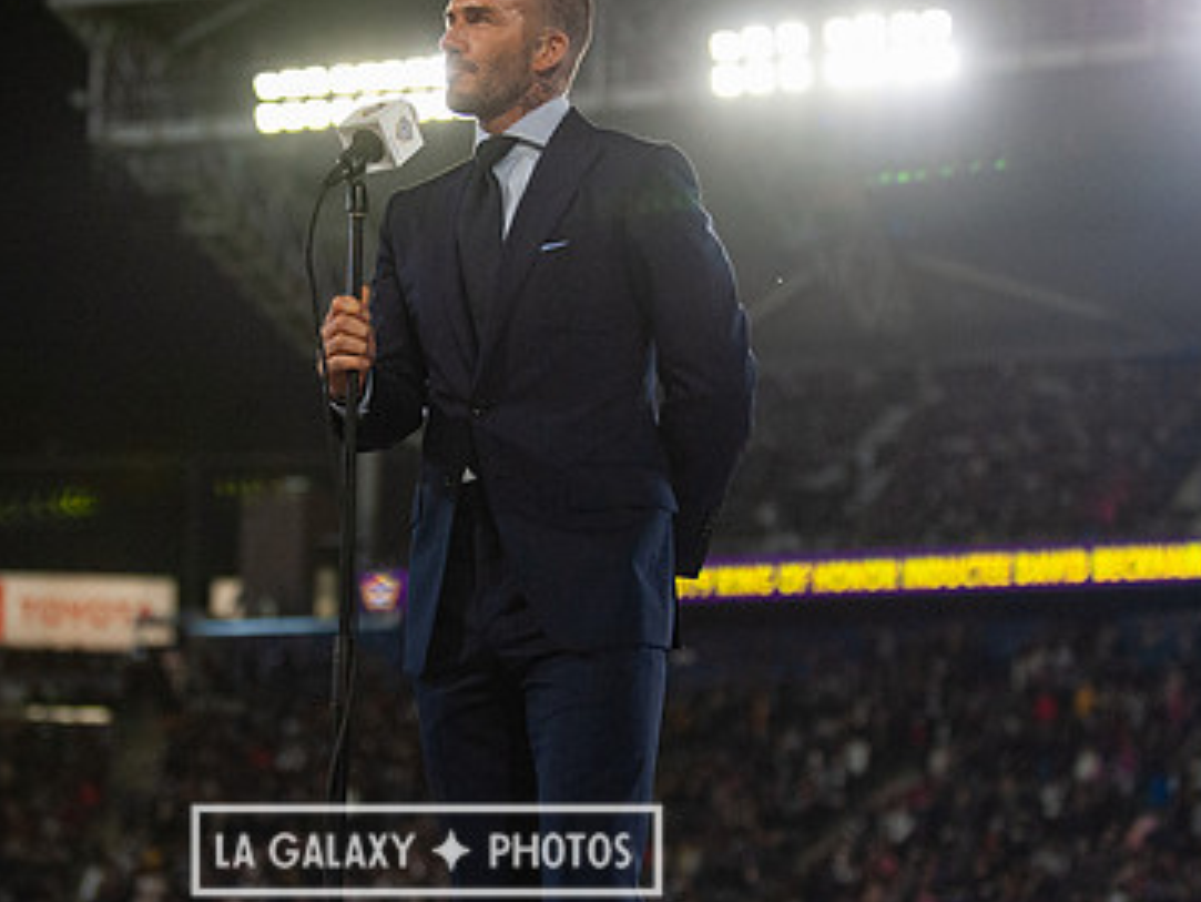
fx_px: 3748
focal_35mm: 108
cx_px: 426
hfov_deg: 18.2
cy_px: 349
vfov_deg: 13.7
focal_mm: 70
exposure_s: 1/3200
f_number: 2.8
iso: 3200
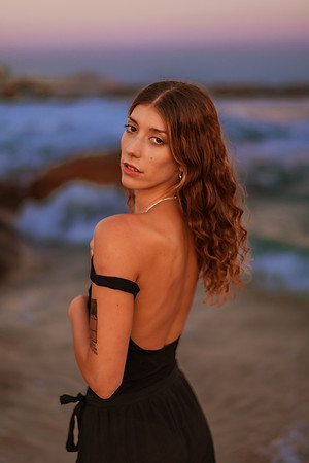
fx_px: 747
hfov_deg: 23.4
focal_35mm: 58
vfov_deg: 34.5
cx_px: 154
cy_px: 232
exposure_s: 1/320
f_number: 1.4
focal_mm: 58
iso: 200
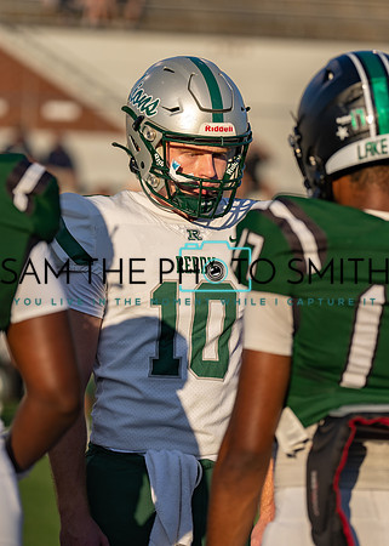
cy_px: 270
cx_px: 219
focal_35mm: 200
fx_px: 3097
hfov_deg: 7.2
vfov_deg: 10.1
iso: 100
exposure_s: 1/2000
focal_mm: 131
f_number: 2.8
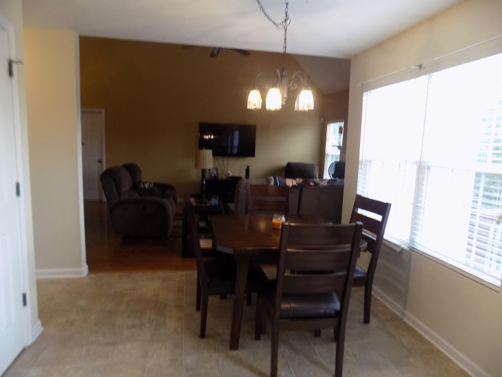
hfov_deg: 73.9
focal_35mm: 23
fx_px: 334
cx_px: 251
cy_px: 188
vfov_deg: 58.9
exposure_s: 1/30
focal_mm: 4
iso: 180
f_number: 3.1
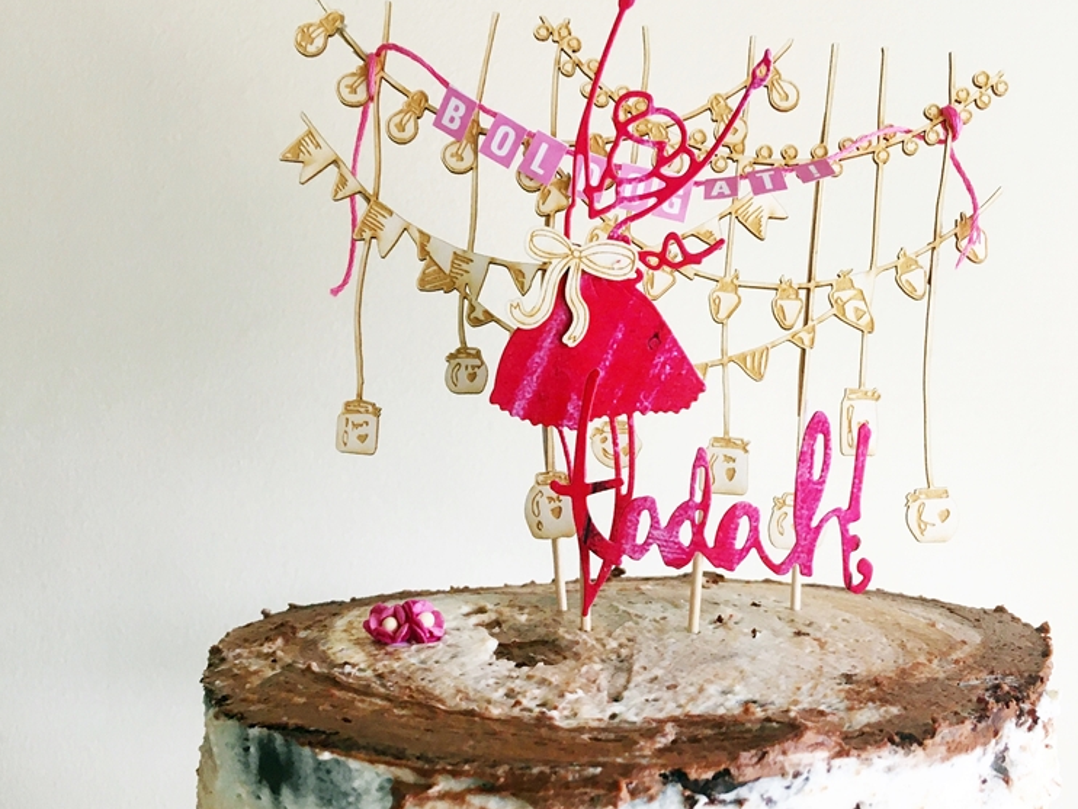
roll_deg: +0.7
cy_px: 489
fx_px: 1246
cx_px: 645
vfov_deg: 35.8
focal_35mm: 40
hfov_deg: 46.5
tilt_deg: -5.6
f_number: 2.2
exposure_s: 1/33
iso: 64
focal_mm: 4.15
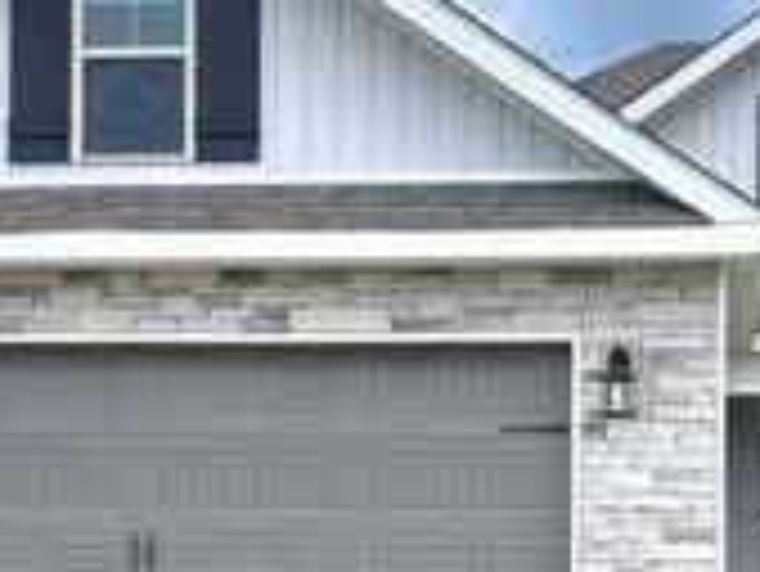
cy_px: 484
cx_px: 544
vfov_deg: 18.9
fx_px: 1692
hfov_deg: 25.1
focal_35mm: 77
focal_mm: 5.7
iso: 50
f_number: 1.5
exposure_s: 1/1196
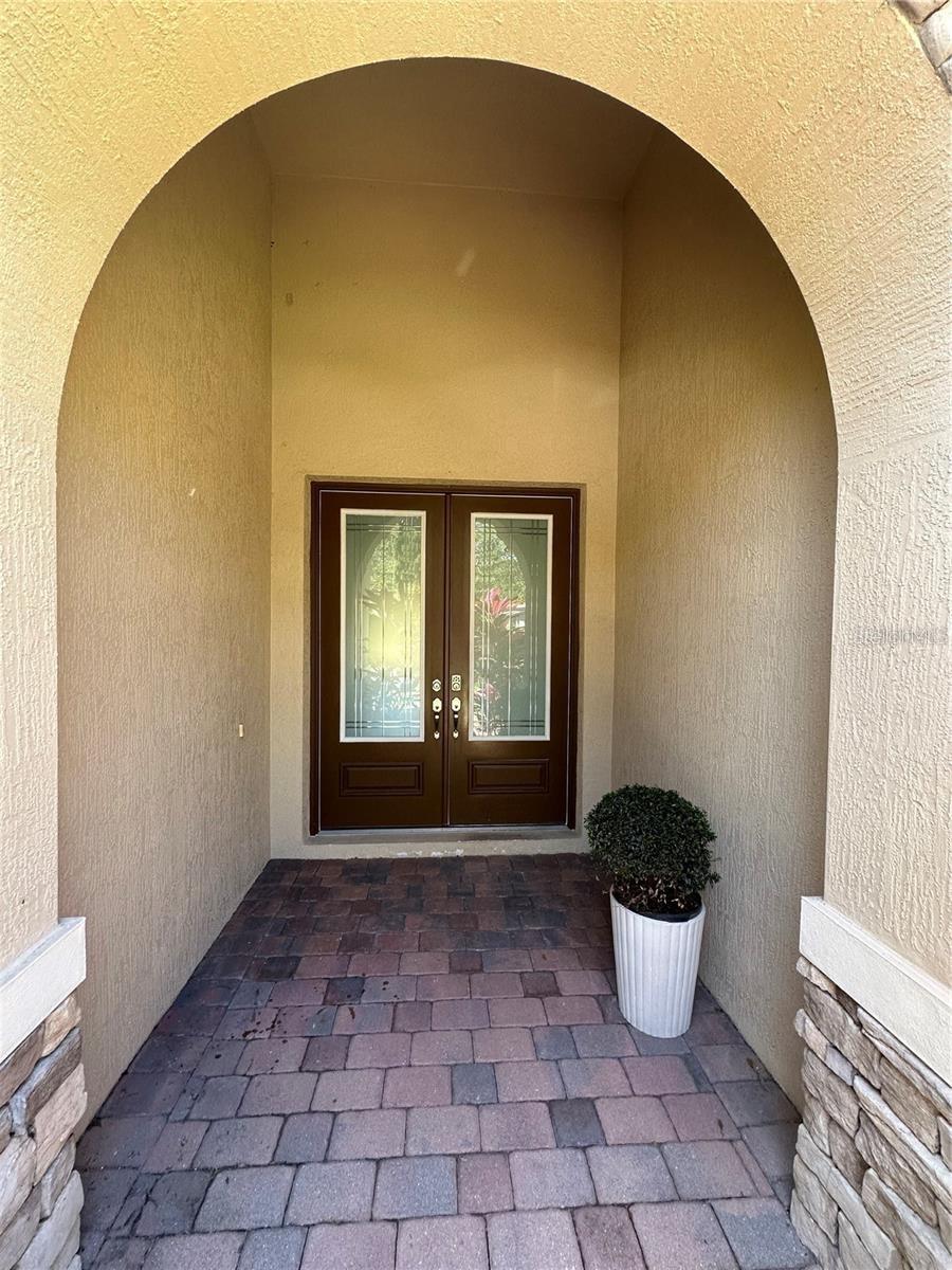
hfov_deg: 85.7
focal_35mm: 14
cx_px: 476
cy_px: 635
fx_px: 513
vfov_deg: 102.1
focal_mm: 2.22
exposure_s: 1/99
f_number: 2.2
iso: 125
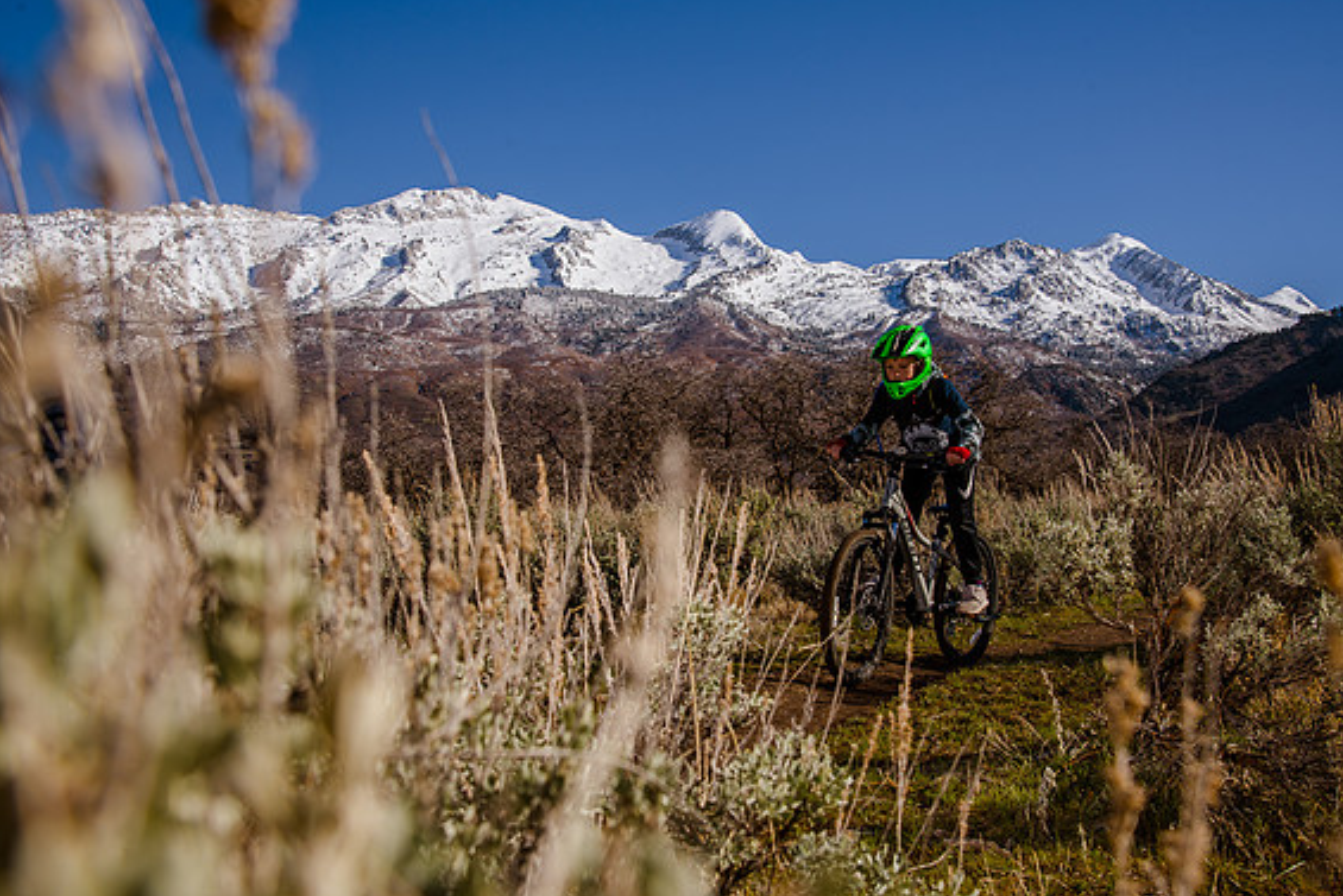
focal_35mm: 39
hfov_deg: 49.5
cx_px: 682
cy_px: 453
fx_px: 1455
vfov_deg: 34.2
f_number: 10
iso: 200
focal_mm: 38
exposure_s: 1/500
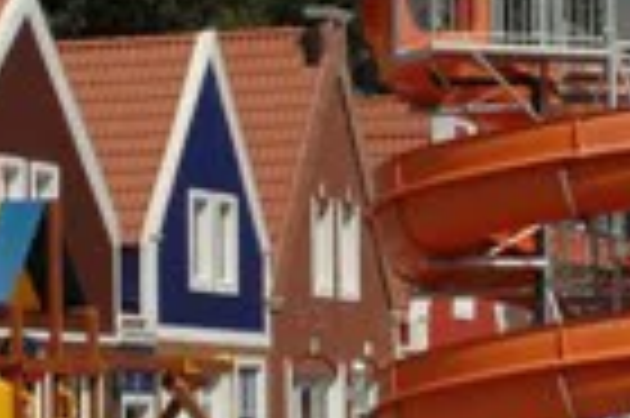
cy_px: 207
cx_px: 346
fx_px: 3356
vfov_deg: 7.1
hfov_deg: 10.7
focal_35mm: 192
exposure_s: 1/500
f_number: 11
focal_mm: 28
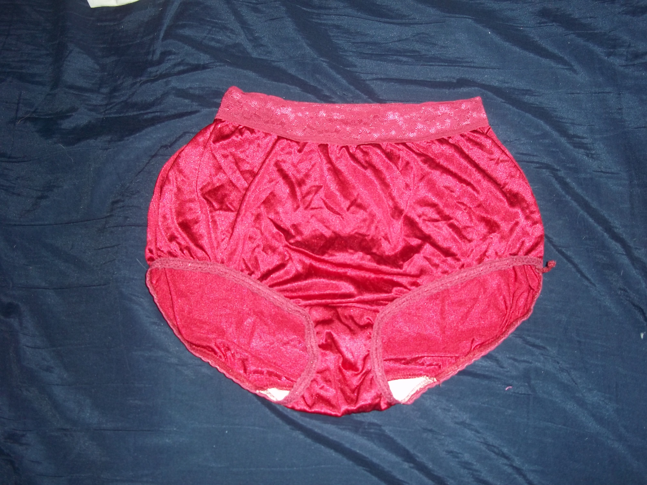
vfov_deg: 39.7
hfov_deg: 51.4
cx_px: 324
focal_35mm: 36
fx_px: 673
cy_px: 242
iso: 80
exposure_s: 1/30
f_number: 3.1
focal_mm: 6.5
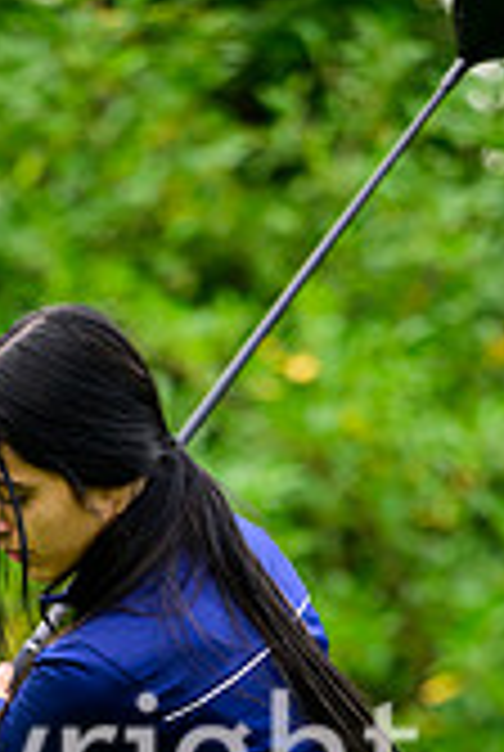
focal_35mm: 309
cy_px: 1009
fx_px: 6462
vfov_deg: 6.6
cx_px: 184
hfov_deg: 4.5
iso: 1250
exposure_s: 1/2000
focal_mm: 115
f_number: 3.2
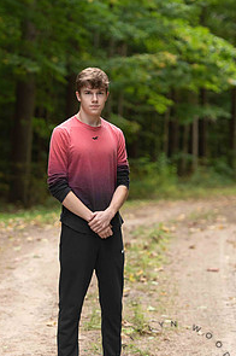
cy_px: 192
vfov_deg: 12.2
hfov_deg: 8.2
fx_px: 1656
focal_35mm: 168
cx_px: 99
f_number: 2.8
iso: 500
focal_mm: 110
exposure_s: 1/320
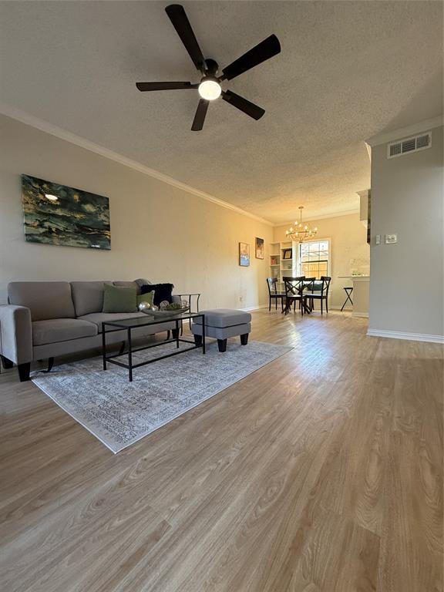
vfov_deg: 102.1
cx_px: 222
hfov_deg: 85.7
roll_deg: -0.2
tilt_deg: -2.0
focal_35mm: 14
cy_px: 296
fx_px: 239
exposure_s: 1/120
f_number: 2.2
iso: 320
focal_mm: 2.22
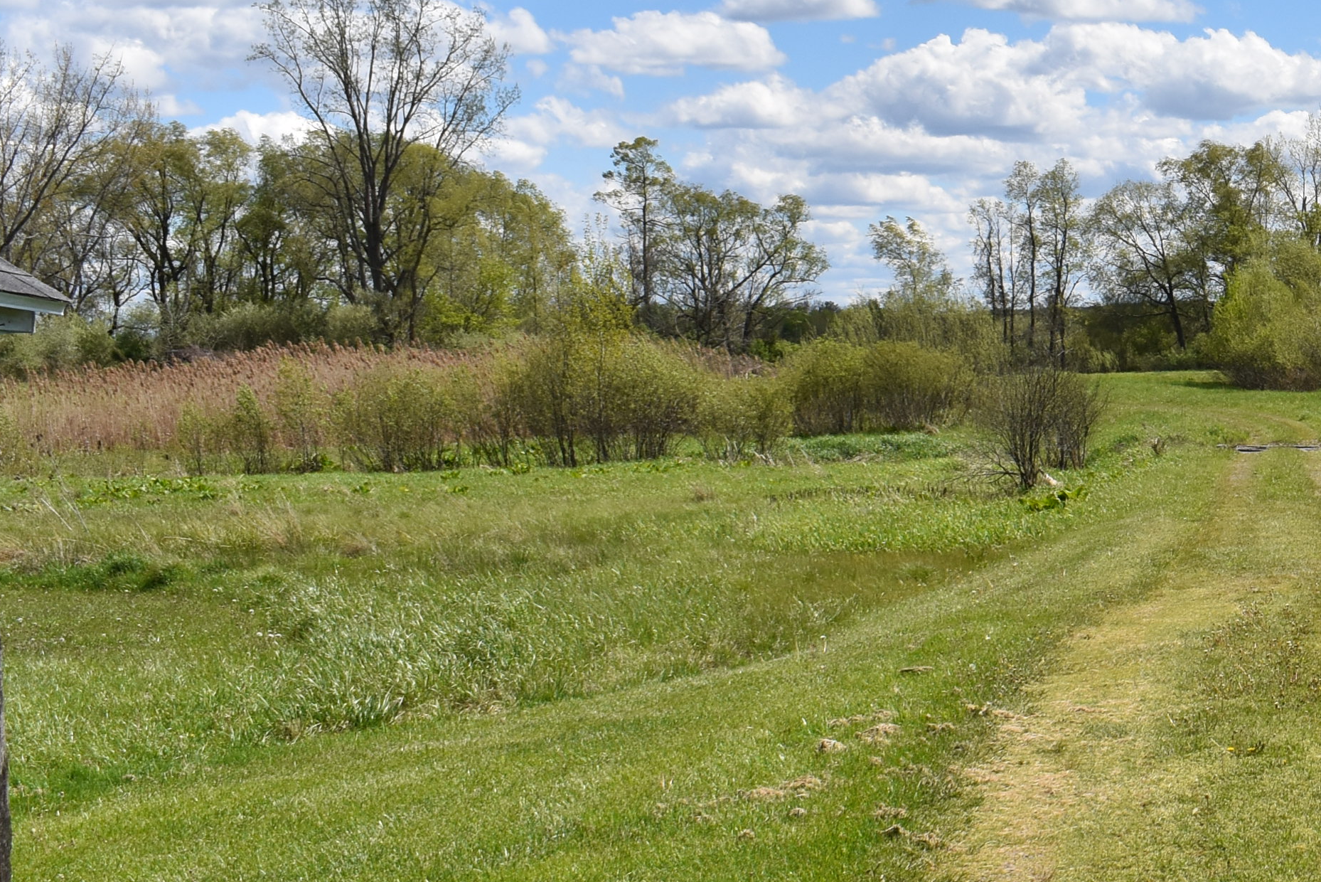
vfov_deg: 17.9
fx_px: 2797
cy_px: 378
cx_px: 1497
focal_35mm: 76
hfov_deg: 24.6
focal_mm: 21
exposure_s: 1/400
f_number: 10
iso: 200
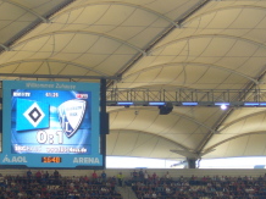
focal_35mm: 241
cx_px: 61
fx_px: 1850
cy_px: 131
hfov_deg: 8.2
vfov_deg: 6.2
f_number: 5
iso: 80
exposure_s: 1/60
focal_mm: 17.4
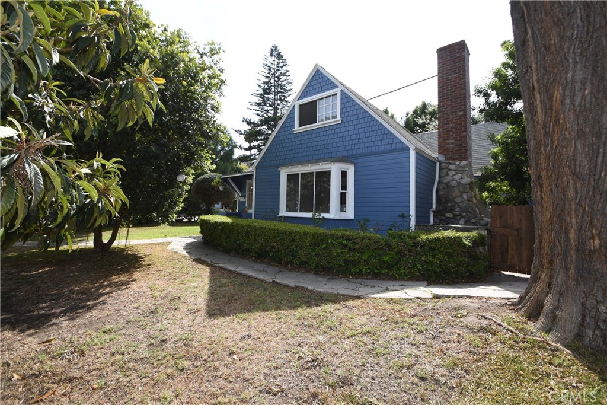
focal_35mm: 15
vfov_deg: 77.3
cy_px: 202
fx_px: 253
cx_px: 304
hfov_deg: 100.4
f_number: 5.6
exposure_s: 1/250
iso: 100
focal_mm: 10
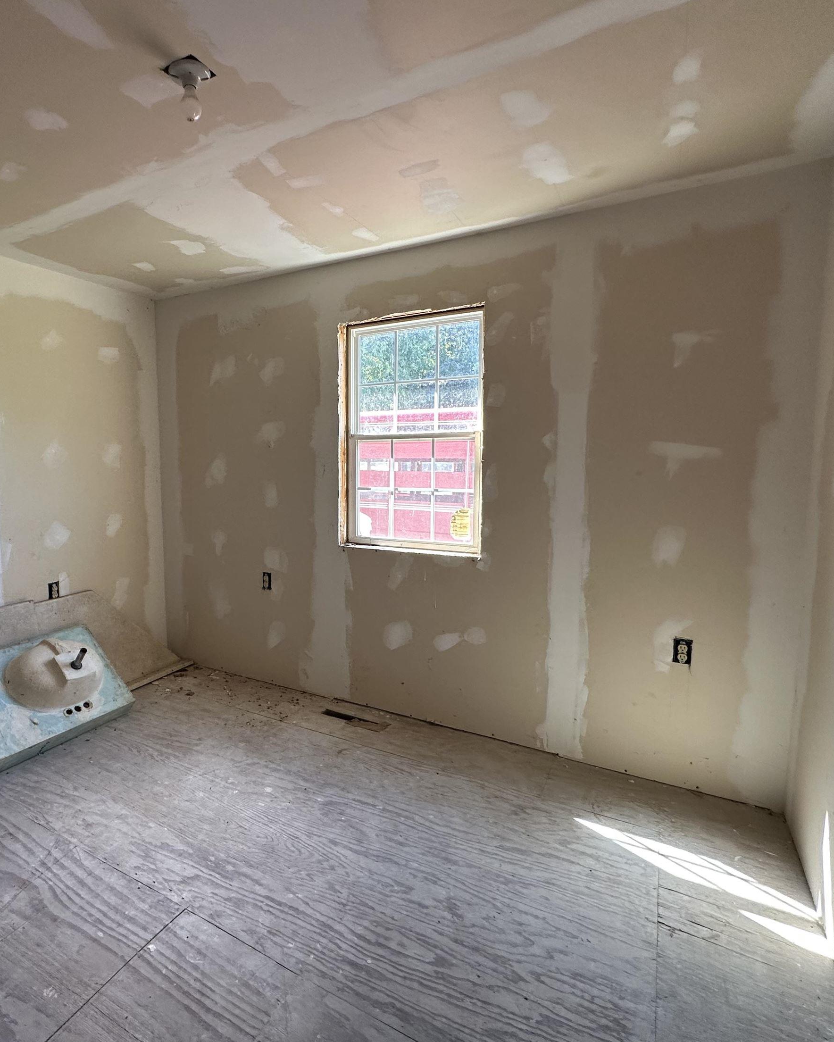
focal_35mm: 19
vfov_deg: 83.3
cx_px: 292
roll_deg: +1.2
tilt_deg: -5.5
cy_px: 512
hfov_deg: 69.2
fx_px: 586
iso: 160
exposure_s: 1/99
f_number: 2.2
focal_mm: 2.22
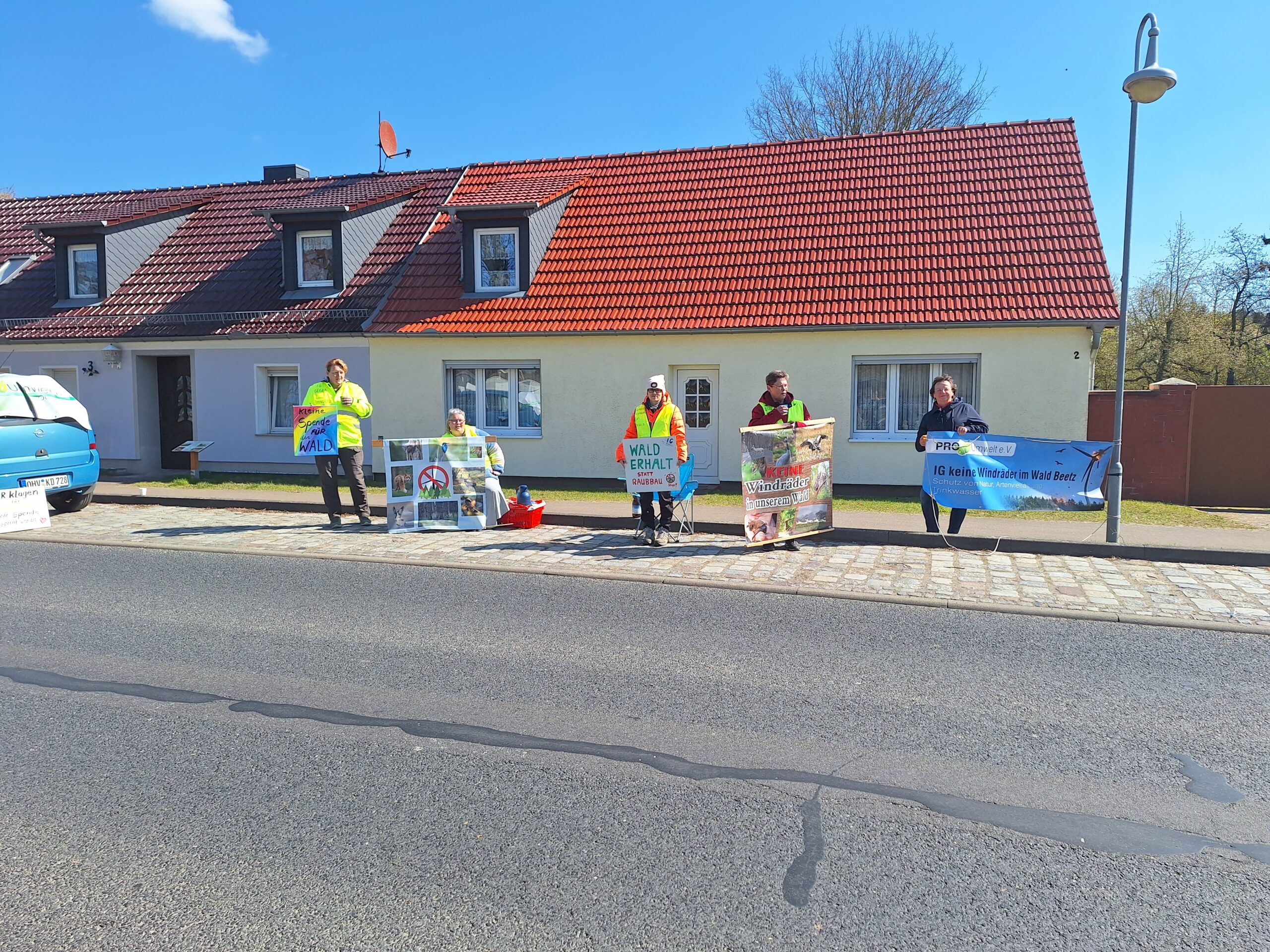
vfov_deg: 58.9
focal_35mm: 23
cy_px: 476
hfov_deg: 73.9
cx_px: 635
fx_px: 844
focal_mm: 5.54
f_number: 1.8
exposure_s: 1/2370
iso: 40
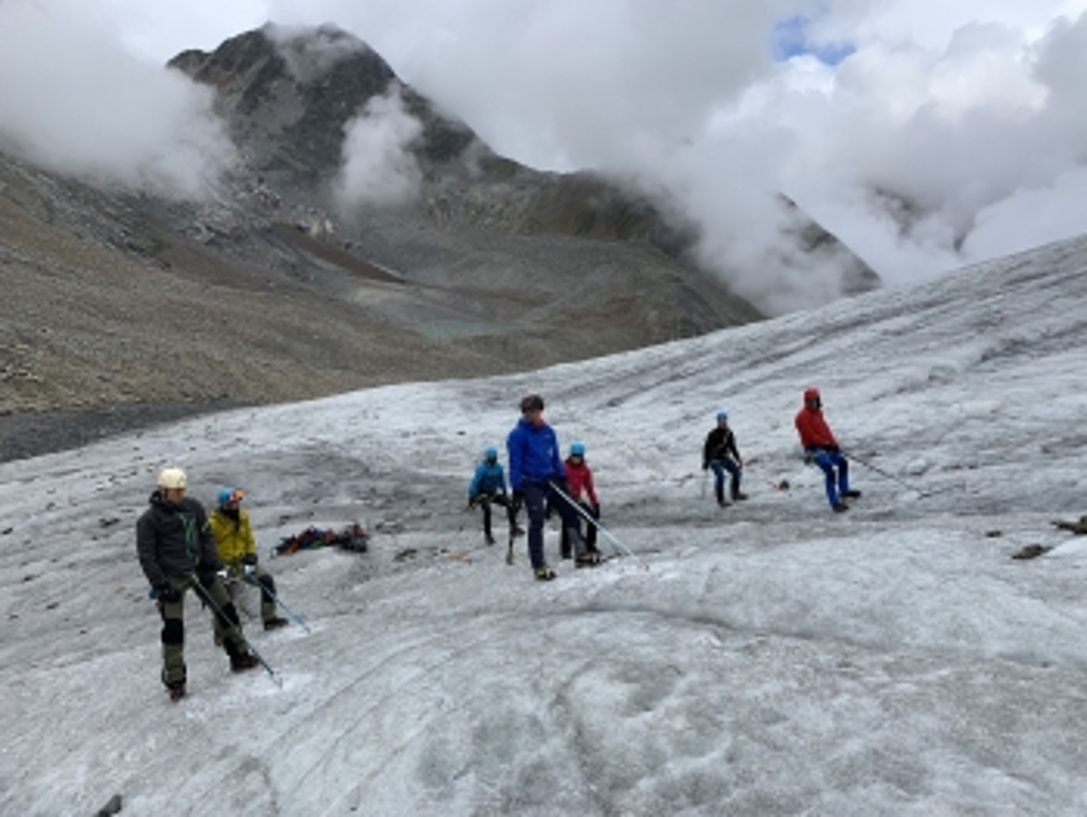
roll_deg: -2.2
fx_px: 817
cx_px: 544
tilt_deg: -9.8
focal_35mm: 26
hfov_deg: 67.3
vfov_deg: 53.1
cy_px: 408
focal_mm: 4.25
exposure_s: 1/2160
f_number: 1.8
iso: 25
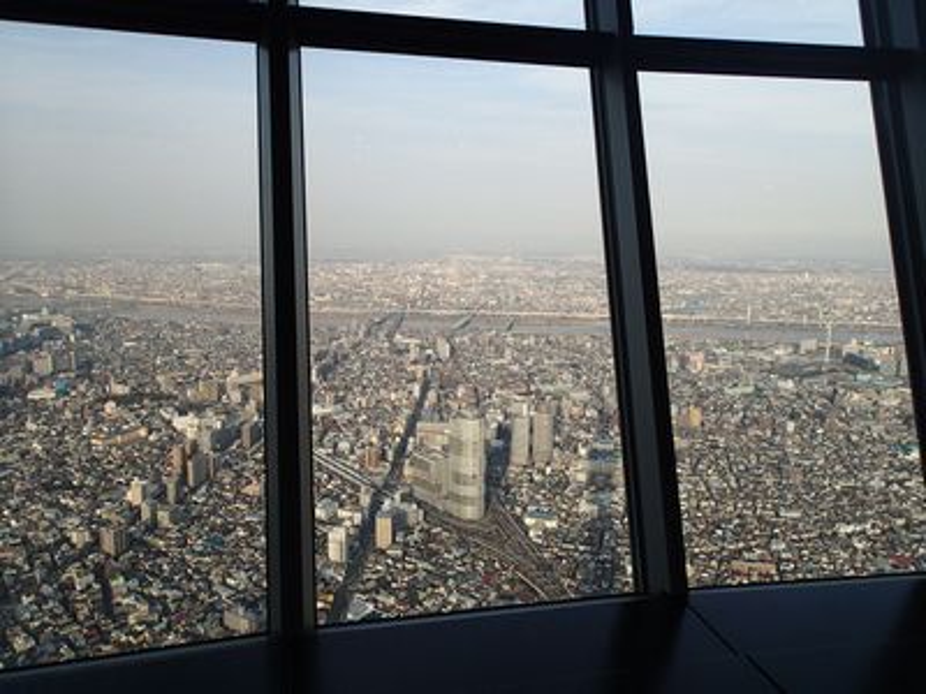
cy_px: 347
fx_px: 669
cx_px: 463
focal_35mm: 25
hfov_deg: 69.4
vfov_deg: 54.9
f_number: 2.8
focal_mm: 4.5
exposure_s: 1/1000
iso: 100
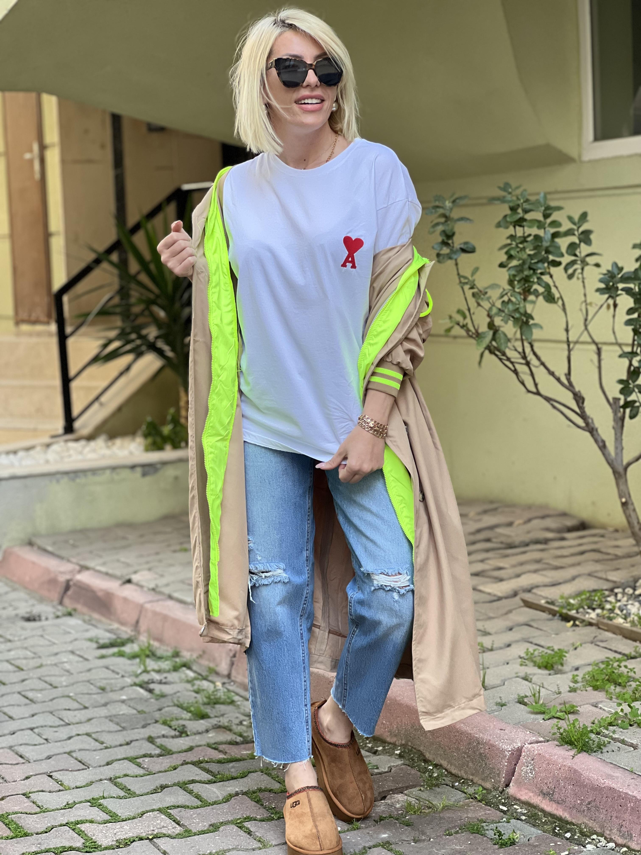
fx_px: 1901
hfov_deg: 19.1
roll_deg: +1.4
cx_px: 320
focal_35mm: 77
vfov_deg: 25.3
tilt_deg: -3.9
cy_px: 428
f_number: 2.8
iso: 100
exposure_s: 1/121
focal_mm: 9
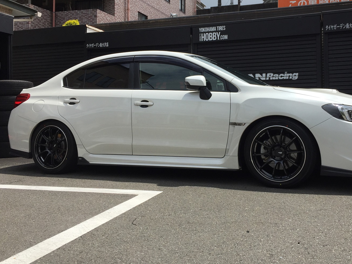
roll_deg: -1.7
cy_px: 101
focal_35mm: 36
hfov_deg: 51.0
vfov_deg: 39.4
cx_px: 212
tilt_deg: +1.3
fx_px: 366
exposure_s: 1/3049
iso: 32
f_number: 2.2
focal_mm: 4.15
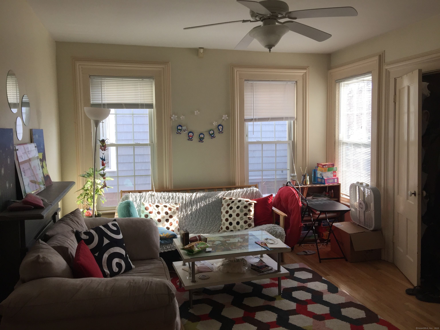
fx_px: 369
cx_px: 220
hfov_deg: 61.7
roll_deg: +0.9
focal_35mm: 29
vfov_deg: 48.2
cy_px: 165
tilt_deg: -3.8
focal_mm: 4.15
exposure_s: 1/100
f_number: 2.2
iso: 40
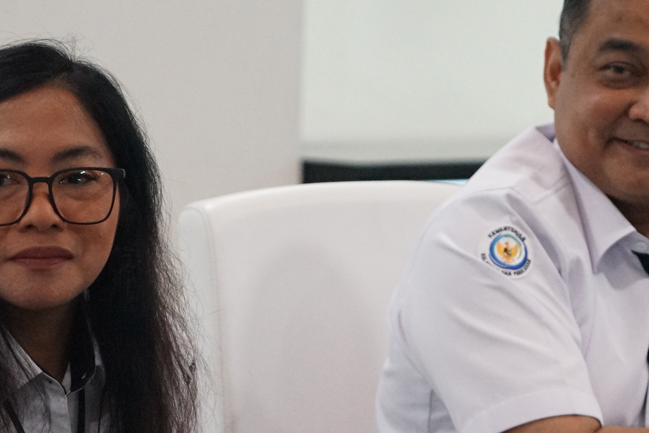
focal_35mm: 268
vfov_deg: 5.1
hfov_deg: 7.7
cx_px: 345
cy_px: 246
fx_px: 4832
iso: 6400
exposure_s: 1/250
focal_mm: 136
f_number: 6.3
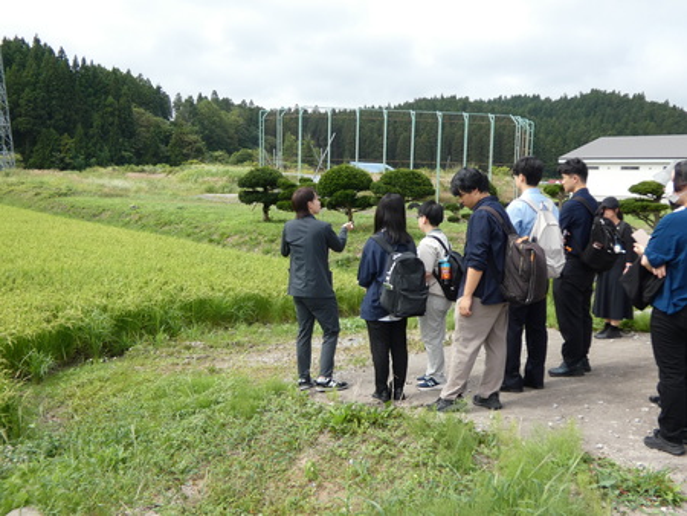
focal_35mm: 33
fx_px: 655
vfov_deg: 43.0
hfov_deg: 55.3
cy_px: 258
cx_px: 344
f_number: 3.4
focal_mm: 6
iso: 80
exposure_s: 1/400
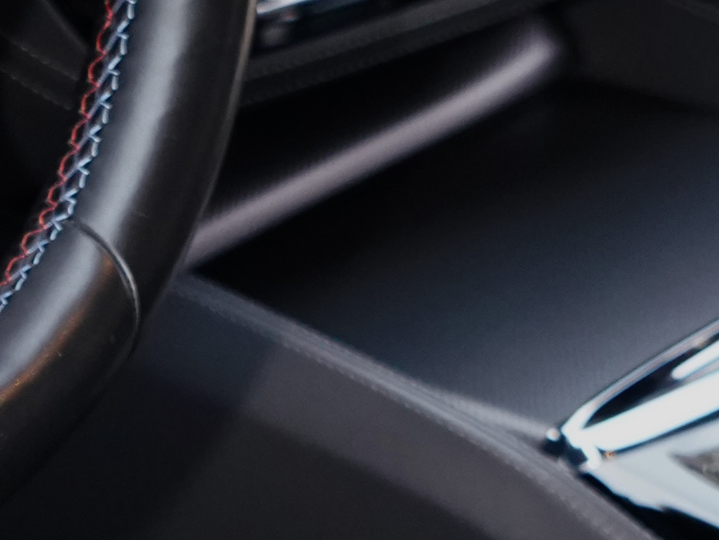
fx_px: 4134
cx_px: -222
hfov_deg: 9.7
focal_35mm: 199
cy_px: 323
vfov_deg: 7.5
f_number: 4
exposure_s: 1/60
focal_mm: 30
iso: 2500
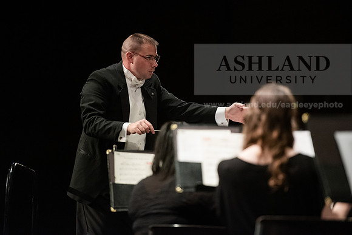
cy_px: 118
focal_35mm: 200
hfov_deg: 10.3
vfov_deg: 6.9
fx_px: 1956
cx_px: 176
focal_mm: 200
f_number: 3.2
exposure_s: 1/250
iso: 5000
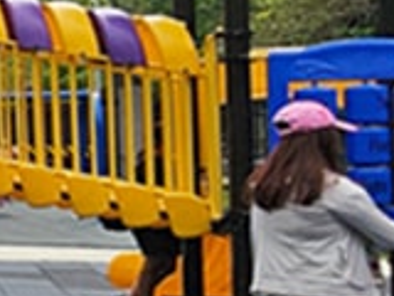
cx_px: -598
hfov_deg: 14.1
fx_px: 945
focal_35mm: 83
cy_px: 113
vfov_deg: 17.8
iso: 50
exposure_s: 1/1199
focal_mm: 2.2
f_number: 2.2
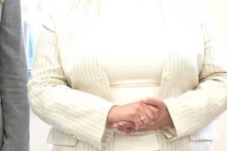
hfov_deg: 8.7
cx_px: 109
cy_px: 20
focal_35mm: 238
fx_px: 1499
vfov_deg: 5.7
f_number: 4
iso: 1000
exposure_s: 1/200
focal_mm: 58
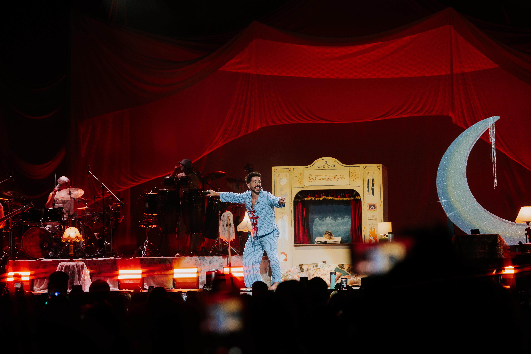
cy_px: 177
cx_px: 266
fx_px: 1372
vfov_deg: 14.7
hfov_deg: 21.9
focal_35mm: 93
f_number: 2.8
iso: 500
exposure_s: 1/500
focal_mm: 93
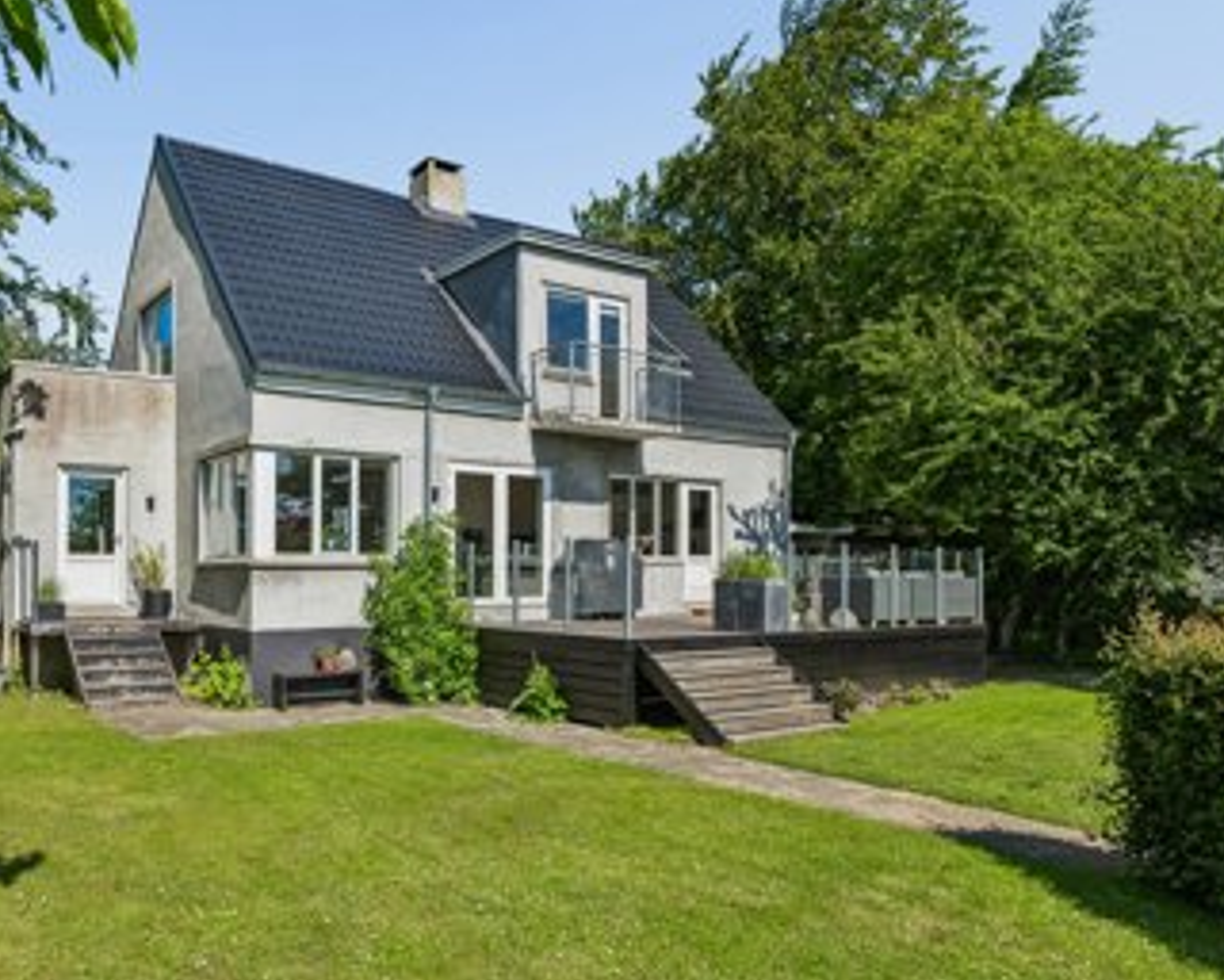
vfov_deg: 53.2
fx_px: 978
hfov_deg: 63.7
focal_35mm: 27
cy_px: 484
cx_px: 513
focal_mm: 23
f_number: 6.3
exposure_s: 1/1600
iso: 200
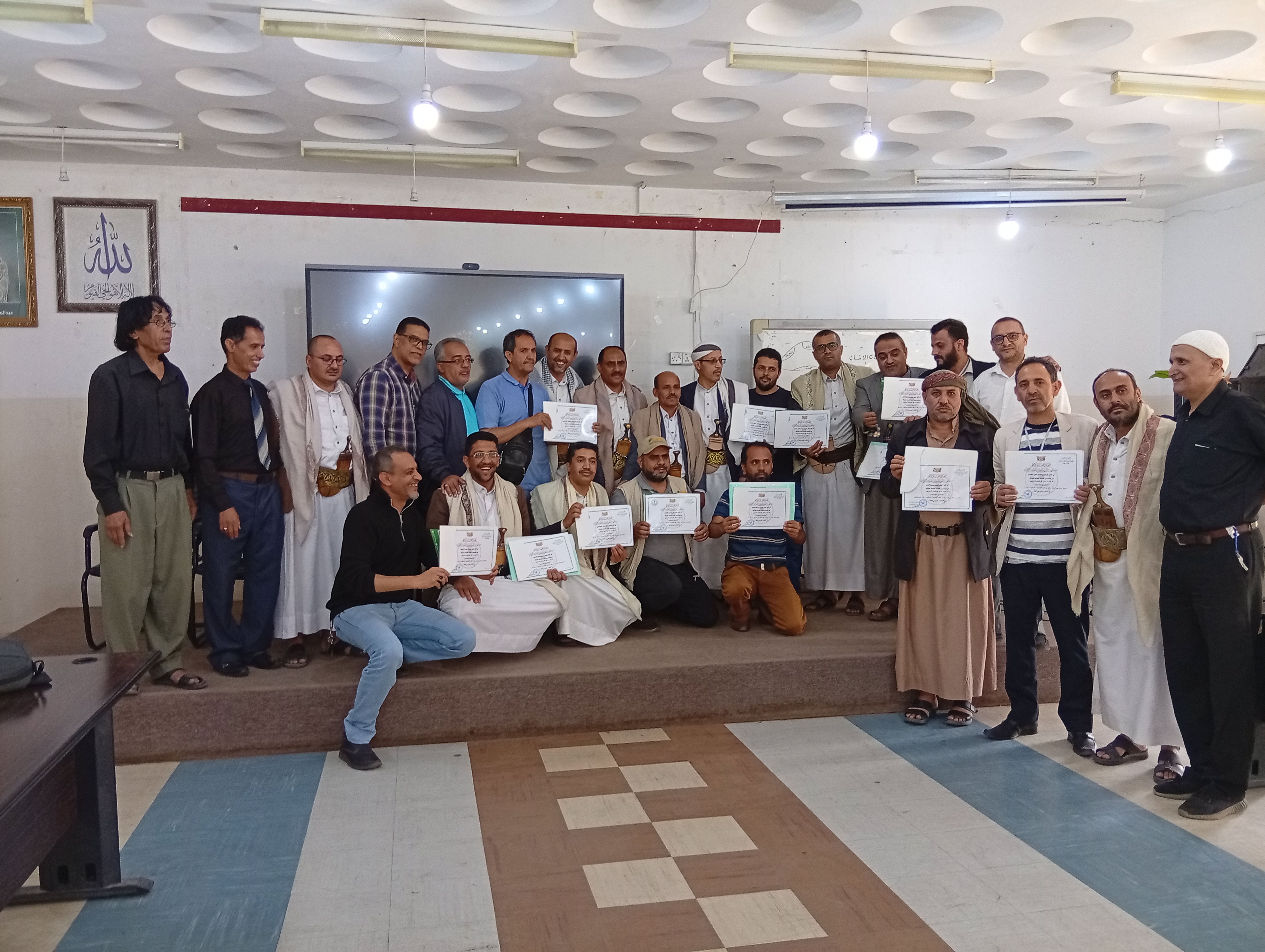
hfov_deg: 65.2
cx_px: 632
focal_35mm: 27
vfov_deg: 51.5
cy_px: 476
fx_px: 988
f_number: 1.8
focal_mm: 3.84
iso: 219
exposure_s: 1/40
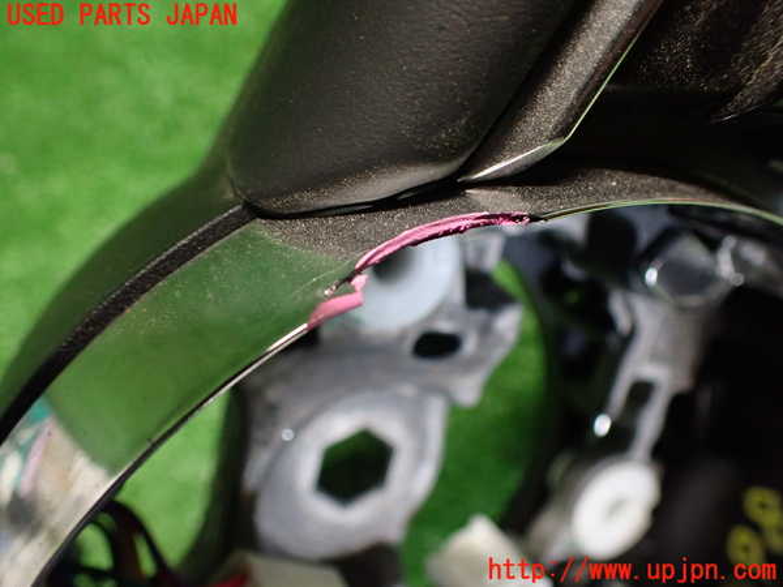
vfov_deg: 46.8
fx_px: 679
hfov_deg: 60.0
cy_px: 294
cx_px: 392
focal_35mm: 30
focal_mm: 5.4
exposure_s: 1/30
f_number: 2.3
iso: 800
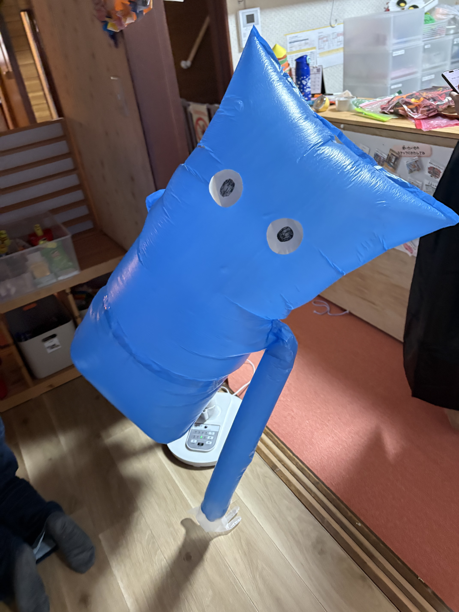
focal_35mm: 26
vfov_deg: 67.3
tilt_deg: -26.1
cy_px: 306
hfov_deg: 53.1
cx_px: 230
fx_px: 460
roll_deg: +9.8
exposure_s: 1/40
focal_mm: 5.96
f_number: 1.6
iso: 400
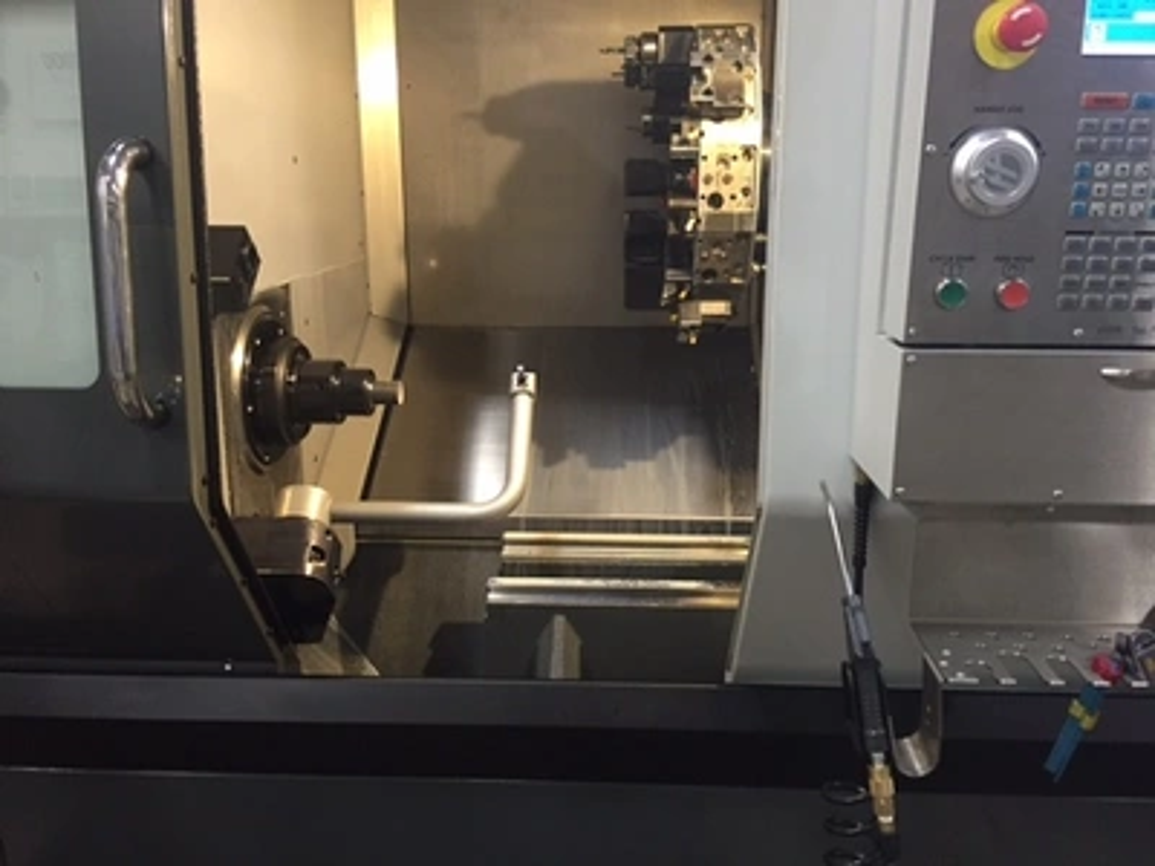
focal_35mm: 29
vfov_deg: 48.2
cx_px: 578
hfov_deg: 61.7
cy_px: 433
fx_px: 968
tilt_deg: -13.7
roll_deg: -1.0
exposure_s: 1/30
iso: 160
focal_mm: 4.15
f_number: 2.2
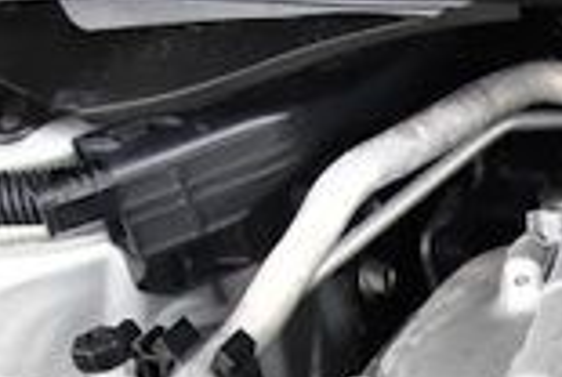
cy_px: 825
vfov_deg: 7.4
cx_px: 1501
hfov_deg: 9.7
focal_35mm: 178
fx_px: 2784
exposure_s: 1/80
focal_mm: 18
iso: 2500
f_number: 3.5
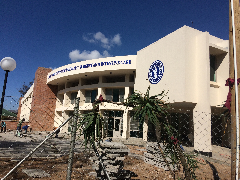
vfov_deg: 48.2
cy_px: 90
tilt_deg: +8.7
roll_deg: -4.0
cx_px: 120
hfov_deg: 61.7
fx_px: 201
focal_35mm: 29
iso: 32
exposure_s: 1/5128
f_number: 2.2
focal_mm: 4.15
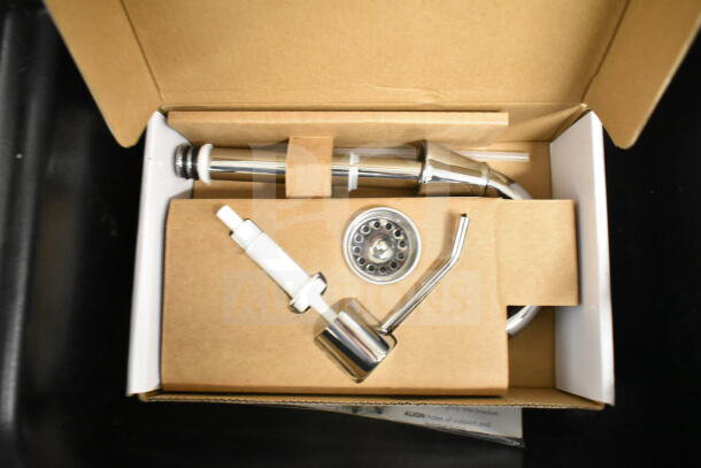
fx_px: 584
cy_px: 234
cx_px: 350
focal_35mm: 30
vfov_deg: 43.6
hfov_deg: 61.9
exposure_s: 1/30
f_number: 3.5
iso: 4000
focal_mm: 20
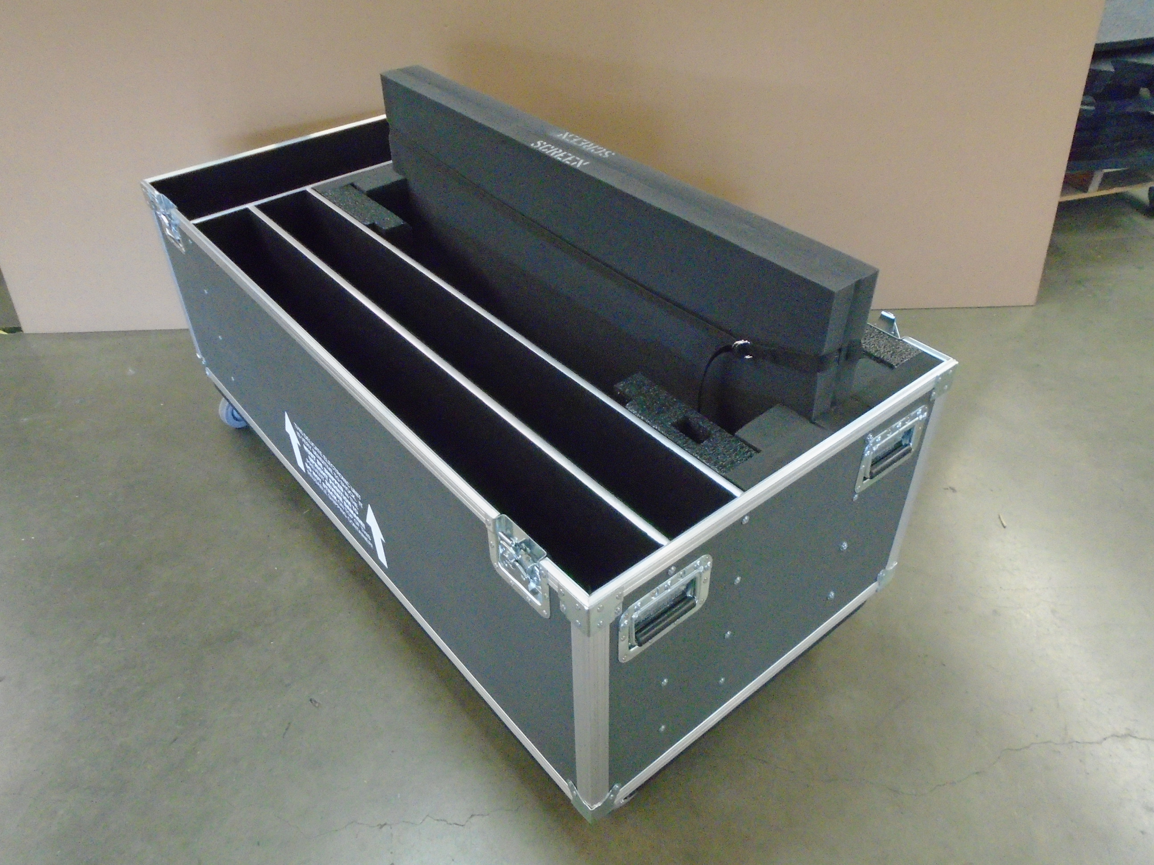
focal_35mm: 26
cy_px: 432
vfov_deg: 53.1
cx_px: 577
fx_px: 867
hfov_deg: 67.3
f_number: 3.2
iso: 800
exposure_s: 1/30
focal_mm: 4.6
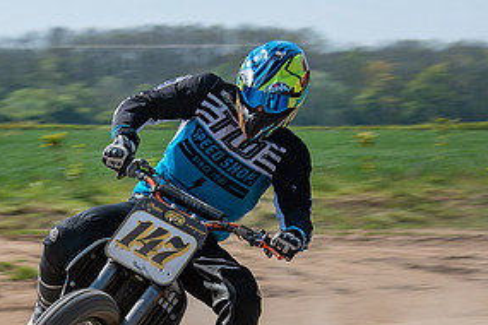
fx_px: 3687
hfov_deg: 7.6
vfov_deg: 5.0
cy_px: 301
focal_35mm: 272
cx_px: 108
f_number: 8
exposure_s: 1/160
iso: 100
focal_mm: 86
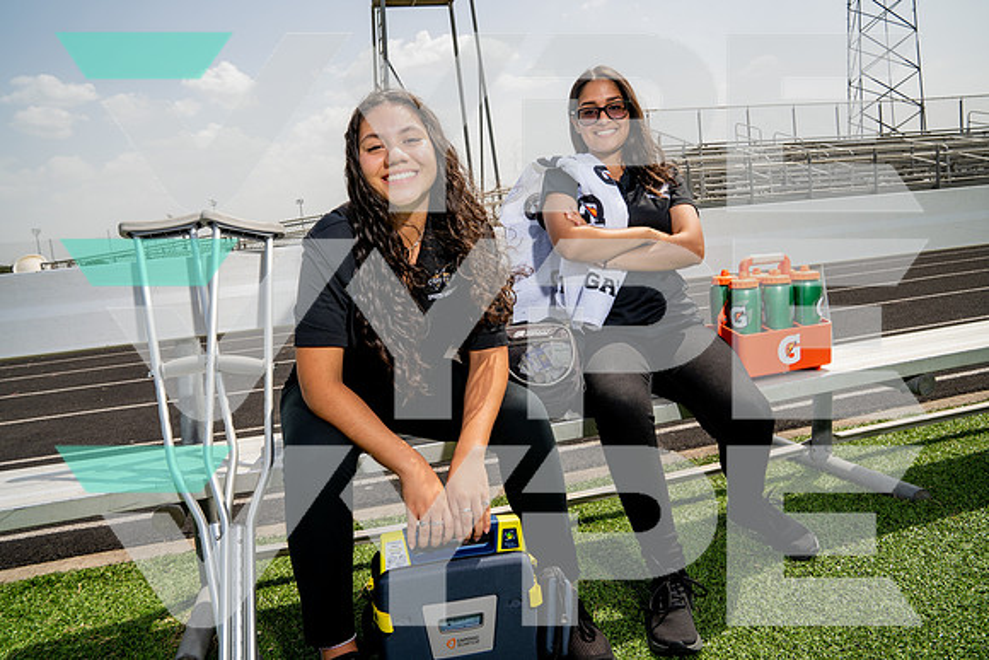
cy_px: 330
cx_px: 494
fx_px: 714
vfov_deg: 49.6
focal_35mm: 26
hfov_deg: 69.4
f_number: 8
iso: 100
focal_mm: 26
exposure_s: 1/250
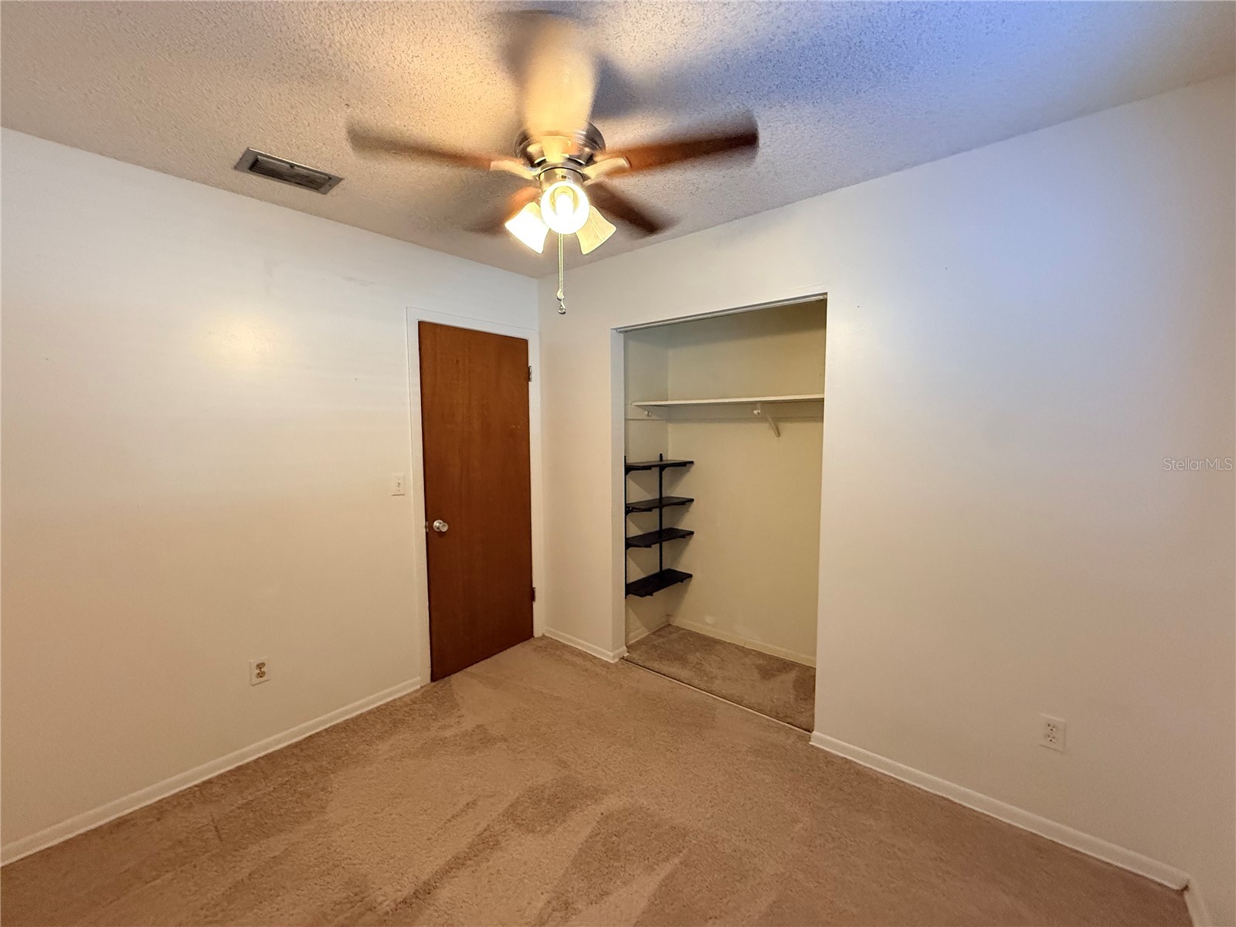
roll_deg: +0.3
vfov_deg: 85.7
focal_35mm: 14
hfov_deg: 102.1
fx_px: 500
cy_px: 464
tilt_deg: -4.6
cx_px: 618
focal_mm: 2.22
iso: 800
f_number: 2.2
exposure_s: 1/60
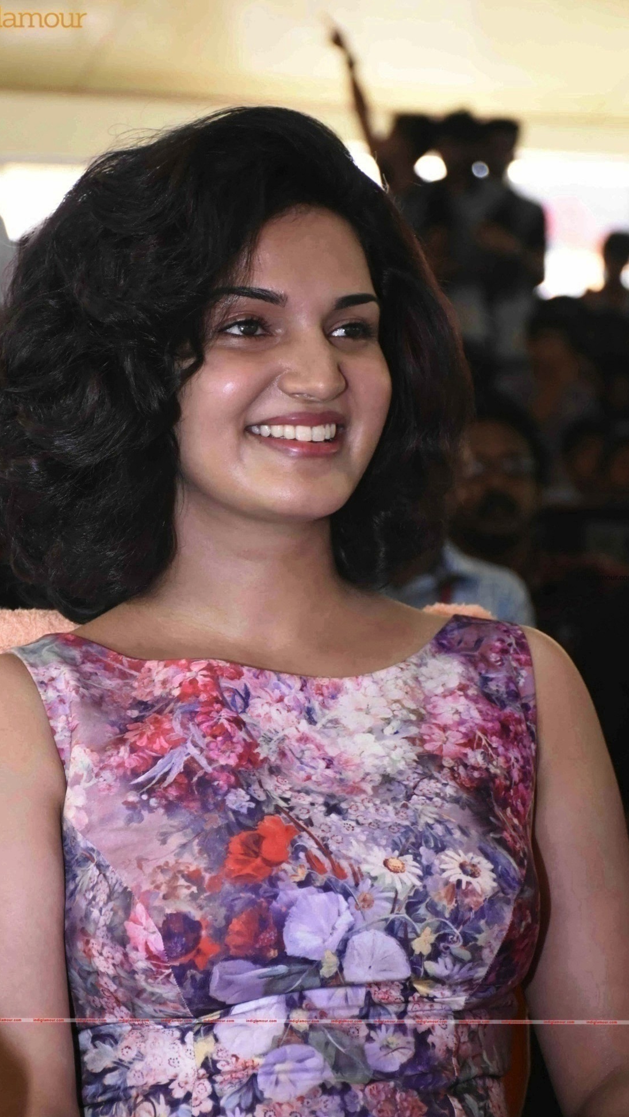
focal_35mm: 104
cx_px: 261
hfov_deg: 11.6
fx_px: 3083
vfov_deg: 20.6
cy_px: 558
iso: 3200
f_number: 5
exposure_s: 1/100
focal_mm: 66
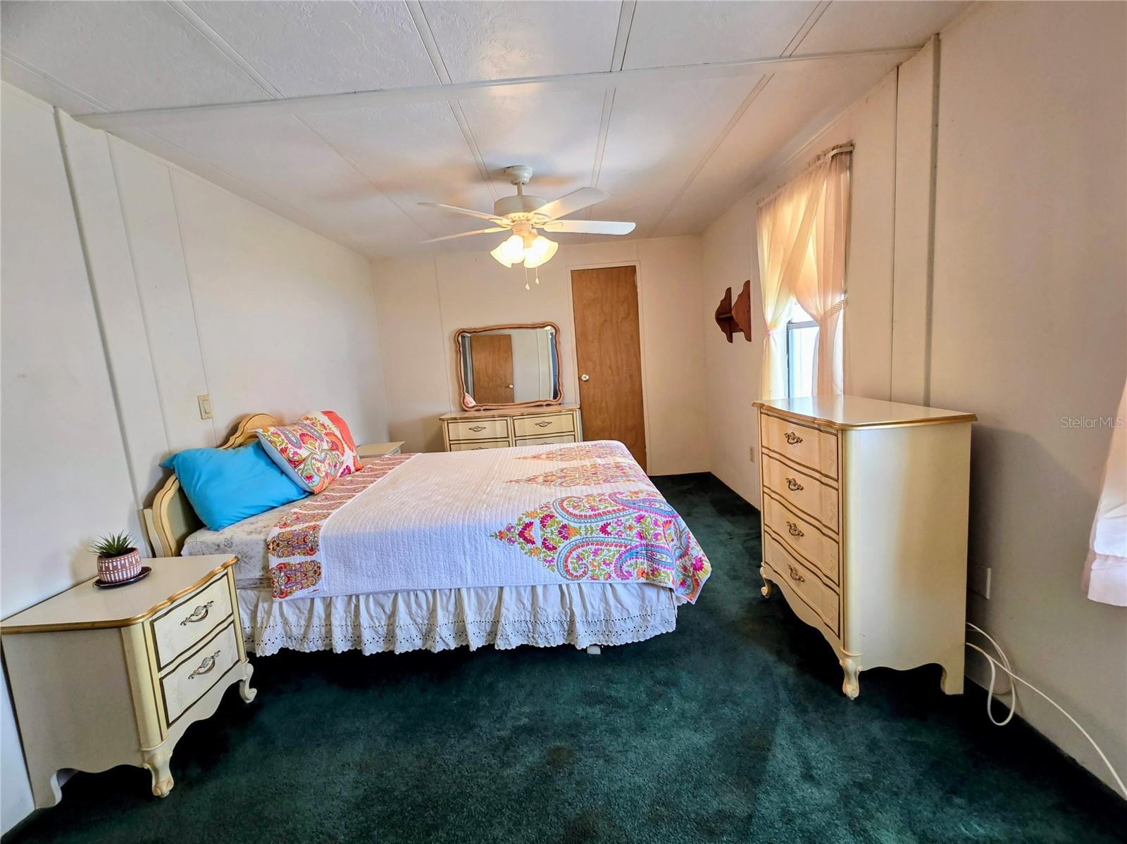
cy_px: 422
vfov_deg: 89.9
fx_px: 423
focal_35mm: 13
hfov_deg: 106.2
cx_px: 564
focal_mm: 2.2
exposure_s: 1/60
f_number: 2.2
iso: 160
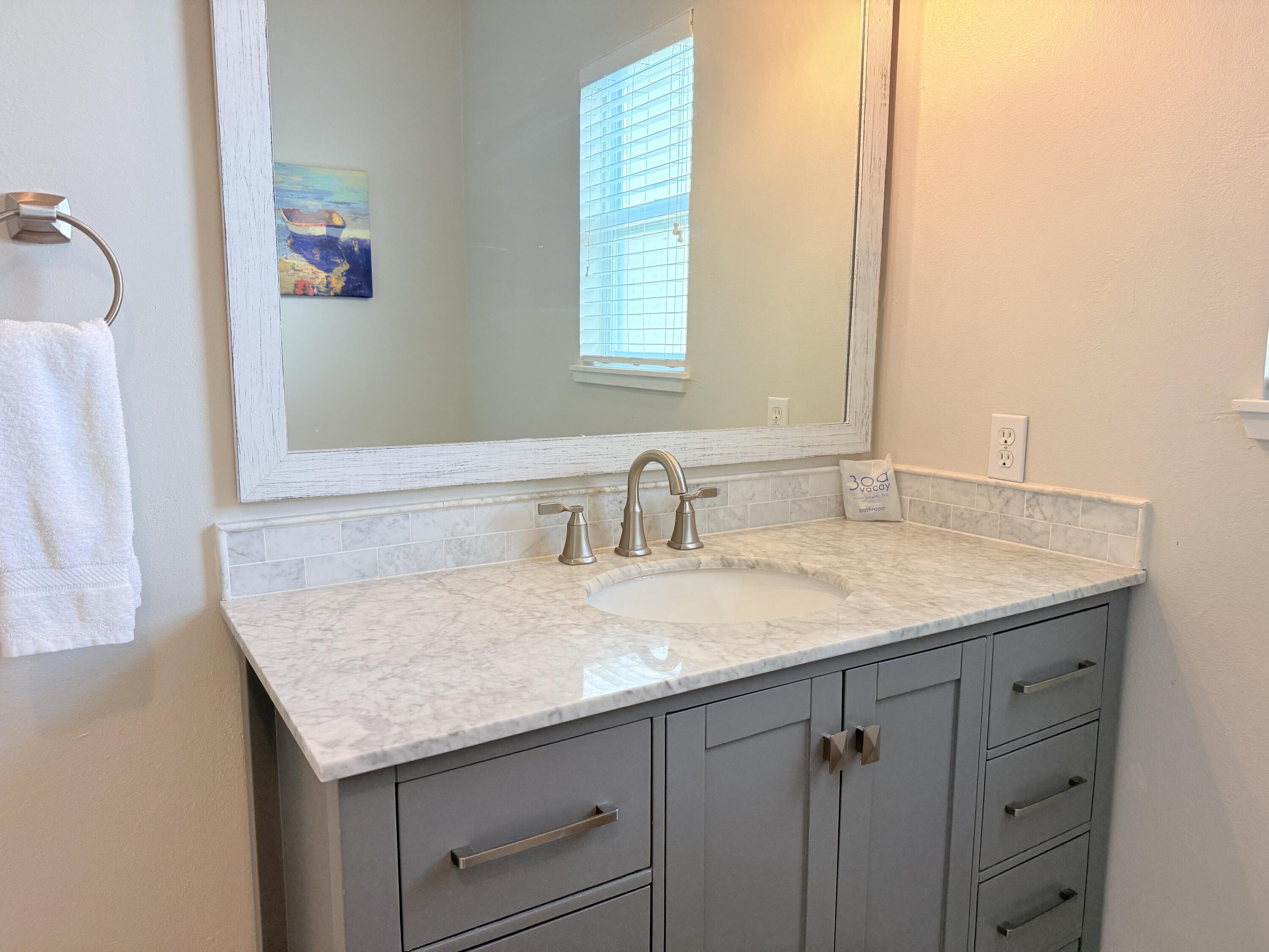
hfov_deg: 71.6
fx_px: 880
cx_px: 634
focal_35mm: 24
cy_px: 476
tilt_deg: -7.1
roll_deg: -0.8
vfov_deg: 56.8
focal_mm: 6.76
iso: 200
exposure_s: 1/150
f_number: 1.78
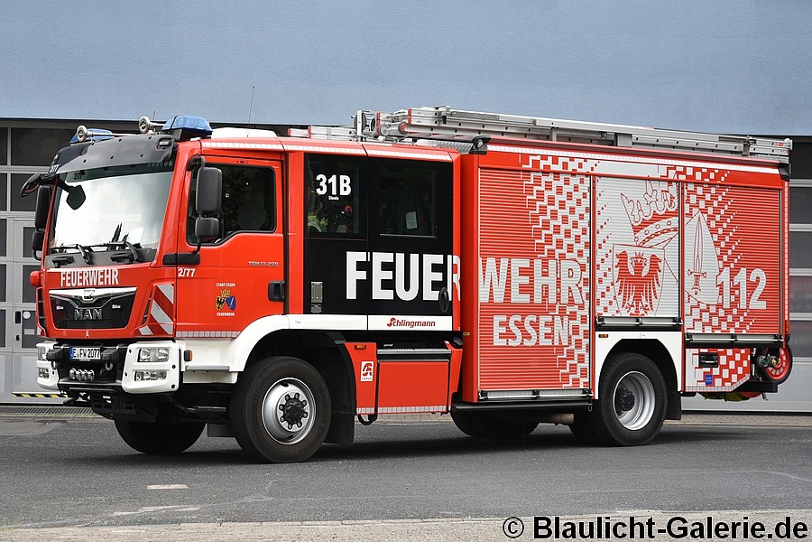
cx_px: 406
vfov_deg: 16.1
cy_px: 271
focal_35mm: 85
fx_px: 1917
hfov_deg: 23.9
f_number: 6.3
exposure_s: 1/160
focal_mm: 85
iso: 400
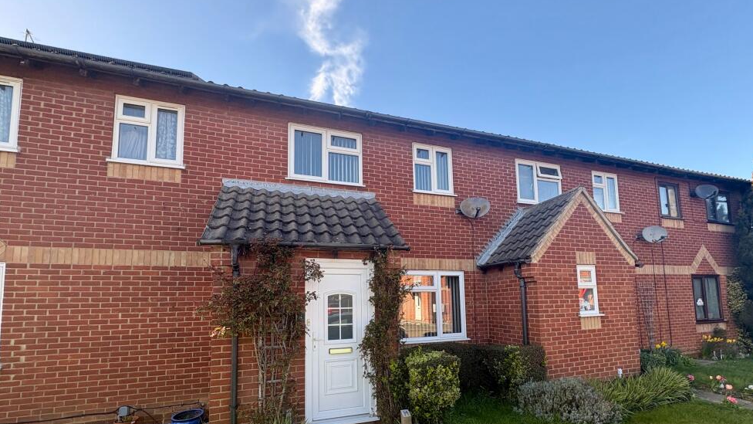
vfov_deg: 65.7
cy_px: 275
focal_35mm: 16
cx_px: 381
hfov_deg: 99.4
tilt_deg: +4.8
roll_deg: +1.9
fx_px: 319
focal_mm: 2.22
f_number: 2.2
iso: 40
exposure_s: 1/207
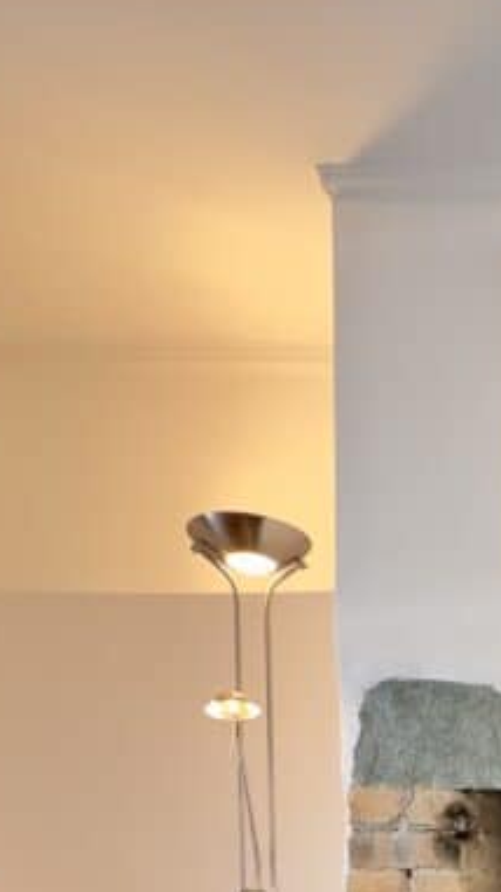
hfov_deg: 23.3
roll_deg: +1.1
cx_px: 754
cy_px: 1018
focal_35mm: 41
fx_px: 969
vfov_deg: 39.0
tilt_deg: -3.2
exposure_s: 1/100
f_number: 2.2
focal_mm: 2.22
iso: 250
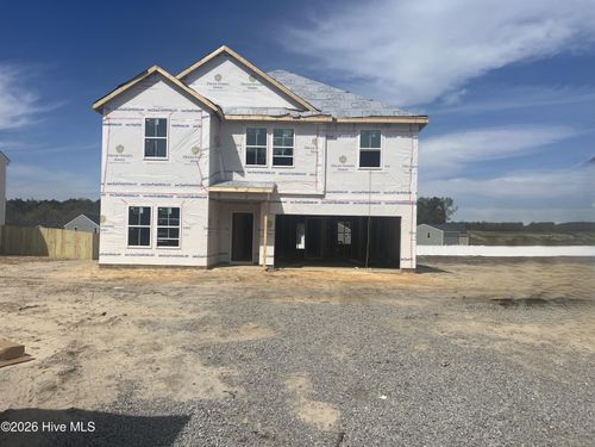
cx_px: 298
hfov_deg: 67.3
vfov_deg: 53.1
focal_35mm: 26
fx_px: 447
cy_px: 224
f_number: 1.5
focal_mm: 5.7
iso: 50
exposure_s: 1/10309
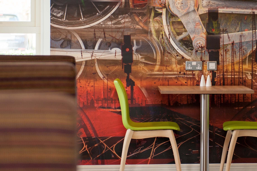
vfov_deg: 10.4
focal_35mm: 132
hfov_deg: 15.4
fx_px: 942
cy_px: 39
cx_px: 202
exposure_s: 1/100
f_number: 2.8
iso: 400
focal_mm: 70
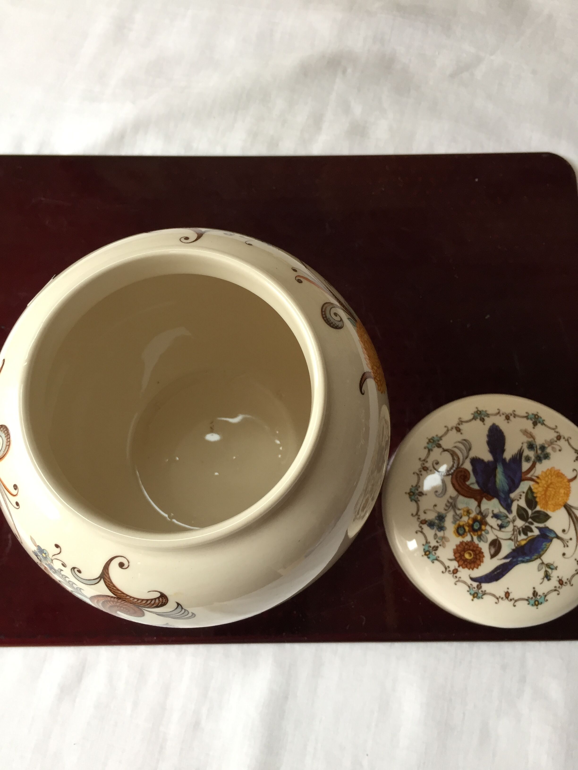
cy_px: 385
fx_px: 646
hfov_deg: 48.2
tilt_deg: -75.6
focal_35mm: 29
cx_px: 289
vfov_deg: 61.7
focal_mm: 4.15
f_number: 2.2
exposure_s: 1/33
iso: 80
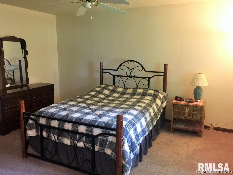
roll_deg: -0.8
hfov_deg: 61.7
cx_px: 116
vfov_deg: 48.2
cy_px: 88
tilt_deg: -9.4
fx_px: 195
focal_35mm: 29
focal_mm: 4.15
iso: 125
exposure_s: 1/8
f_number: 2.2
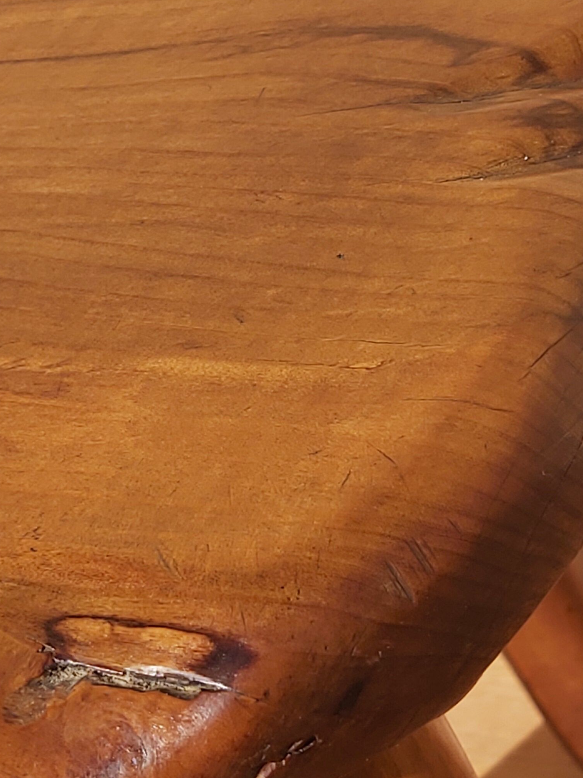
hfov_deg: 28.0
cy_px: 291
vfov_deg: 36.6
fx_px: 1168
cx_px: 300
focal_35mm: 52
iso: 64
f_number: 1.7
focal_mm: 3.92
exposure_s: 1/2964
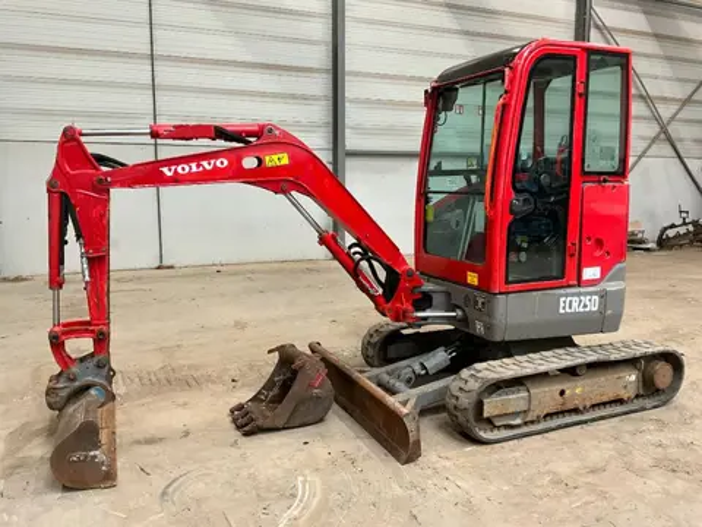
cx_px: 351
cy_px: 264
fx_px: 588
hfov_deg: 61.7
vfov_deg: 48.2
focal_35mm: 29
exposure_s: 1/60
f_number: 1.8
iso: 160
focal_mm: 3
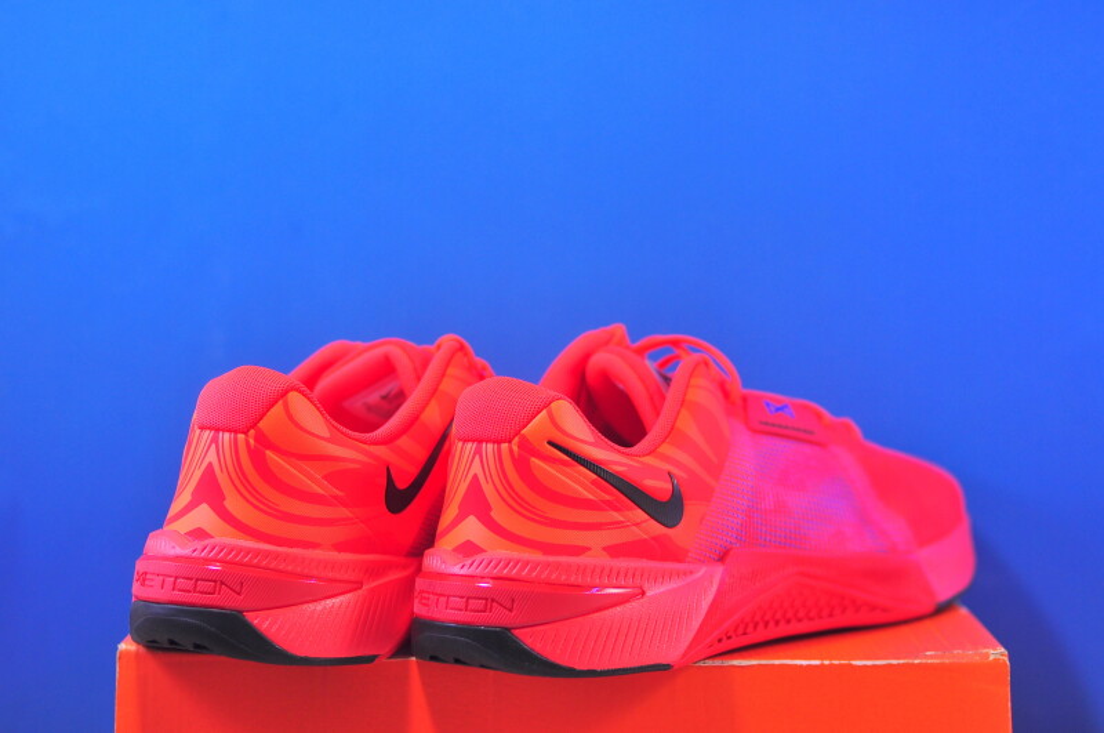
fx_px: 2297
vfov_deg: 18.1
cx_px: 552
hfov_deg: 27.0
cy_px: 366
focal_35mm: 75
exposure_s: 1/320
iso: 250
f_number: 2.2
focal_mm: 50
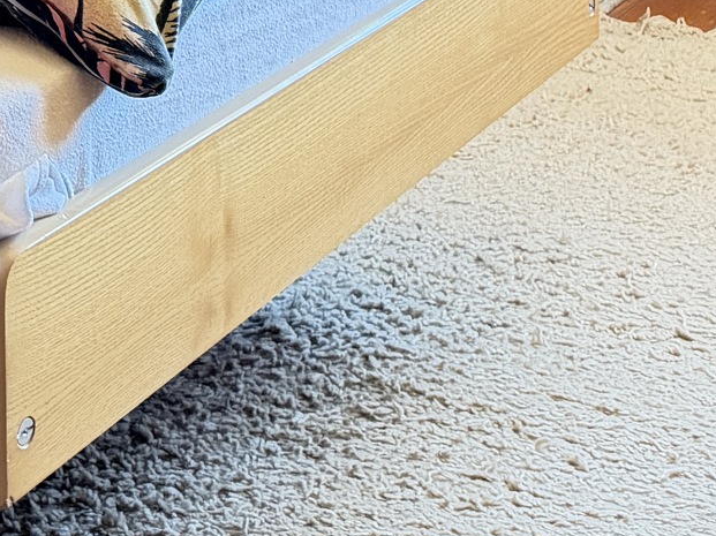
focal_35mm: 99
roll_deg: +0.6
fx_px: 2047
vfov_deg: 12.8
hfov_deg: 19.8
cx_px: 405
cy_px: -565
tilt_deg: +0.2
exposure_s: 1/42
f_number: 1.78
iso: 800
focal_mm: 6.76
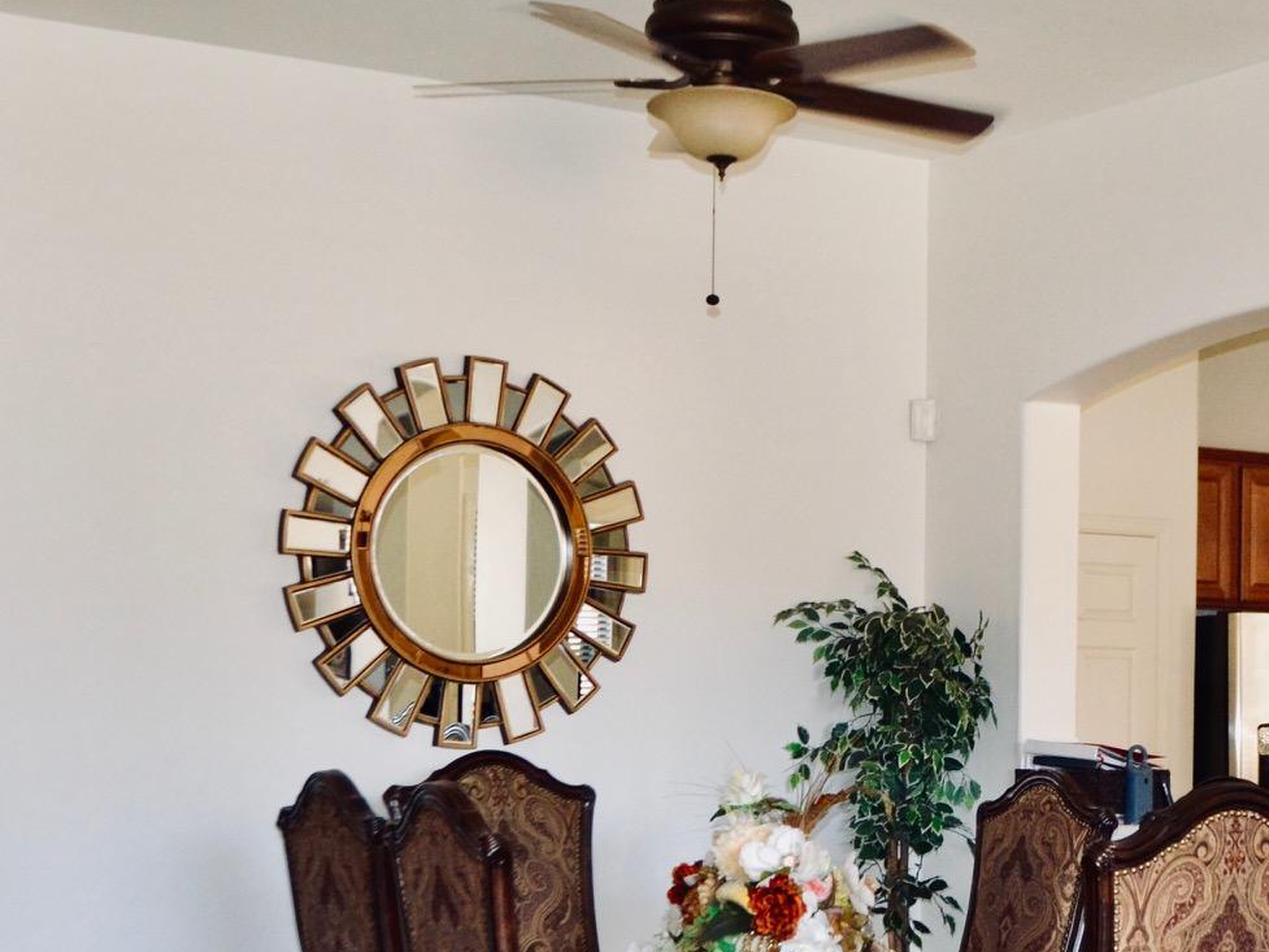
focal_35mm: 68
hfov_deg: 27.9
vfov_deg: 21.4
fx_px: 2493
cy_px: 709
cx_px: 1039
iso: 1250
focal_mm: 20
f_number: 3.8
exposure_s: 1/60
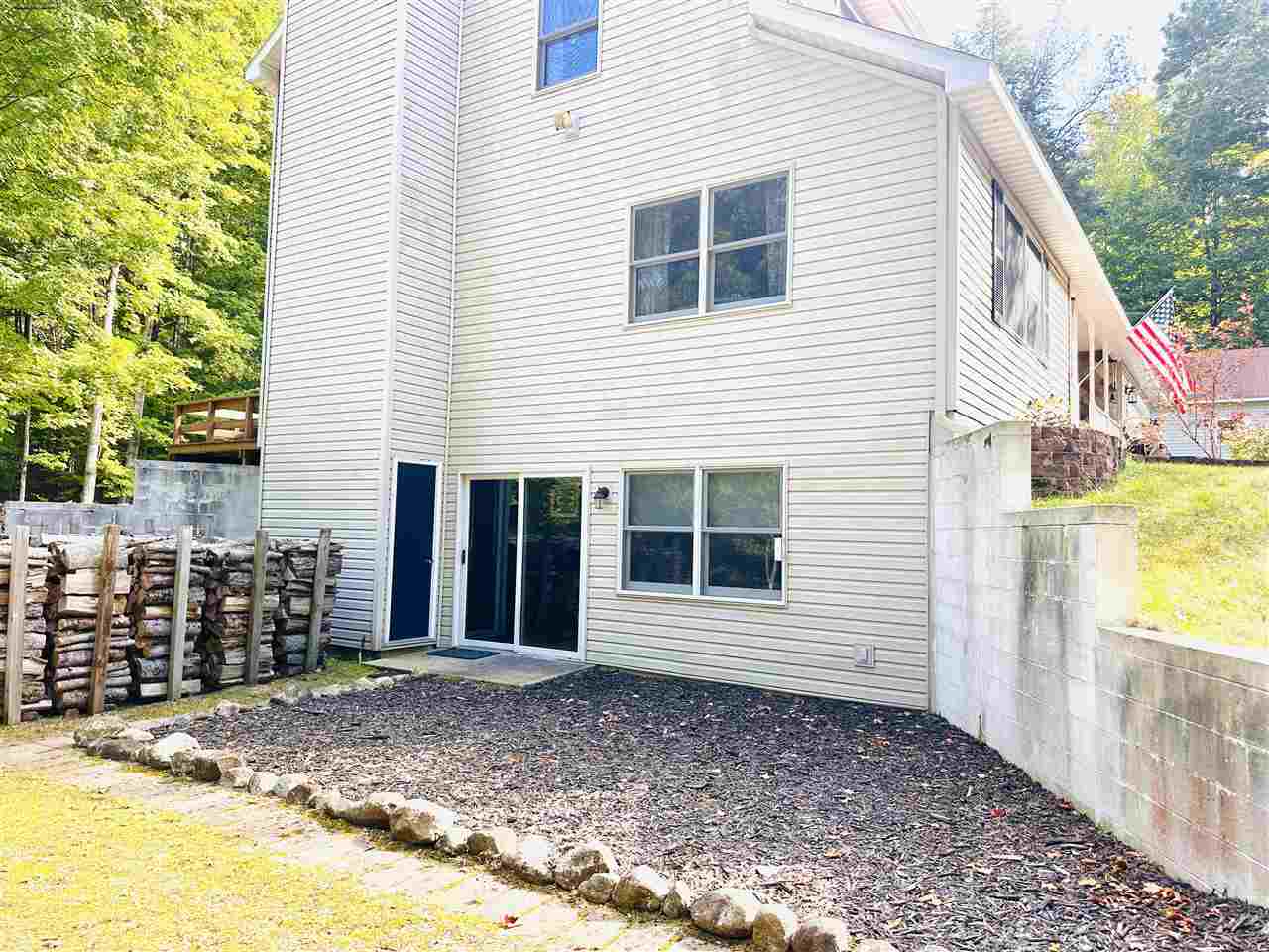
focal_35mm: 24
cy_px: 476
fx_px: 880
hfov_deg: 71.6
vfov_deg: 56.8
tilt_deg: +3.2
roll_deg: -2.5
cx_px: 634
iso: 80
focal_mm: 6.86
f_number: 1.78
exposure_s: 1/345
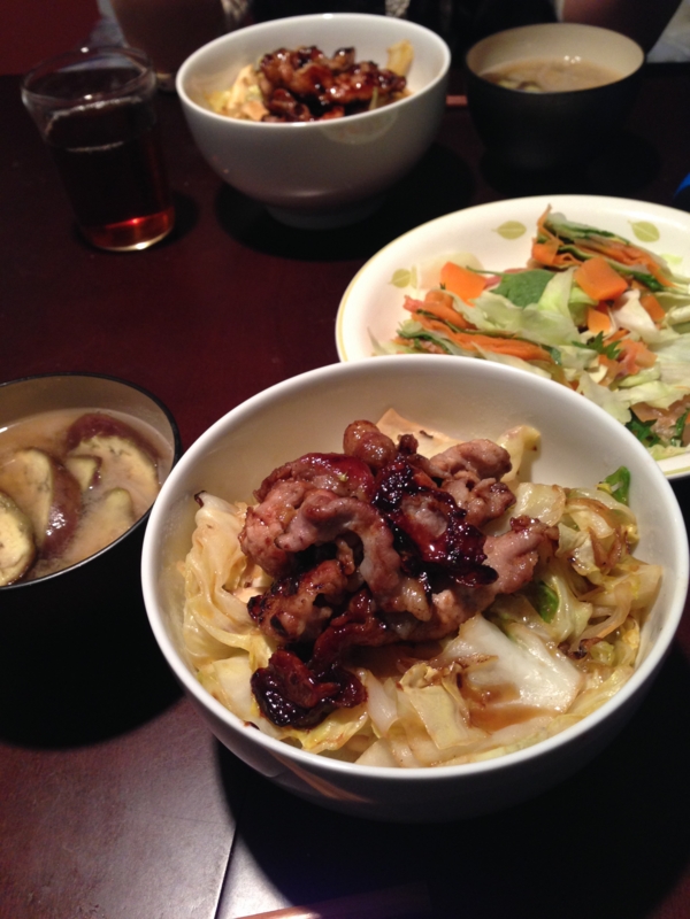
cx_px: 345
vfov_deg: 55.4
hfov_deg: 42.9
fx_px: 877
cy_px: 460
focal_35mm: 33
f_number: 2.4
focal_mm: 4.12
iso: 125
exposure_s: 1/20
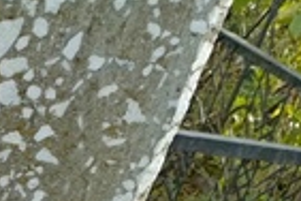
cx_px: -233
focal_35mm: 148
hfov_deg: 12.7
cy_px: 631
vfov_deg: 7.8
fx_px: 1237
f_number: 1.69
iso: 110
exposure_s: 1/299
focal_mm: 4.76
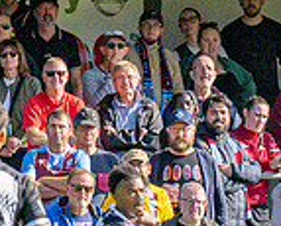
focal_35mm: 1236
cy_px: 333
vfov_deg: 1.3
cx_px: 283
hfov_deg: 1.6
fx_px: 10300
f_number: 4
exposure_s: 1/4000
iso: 400
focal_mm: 145
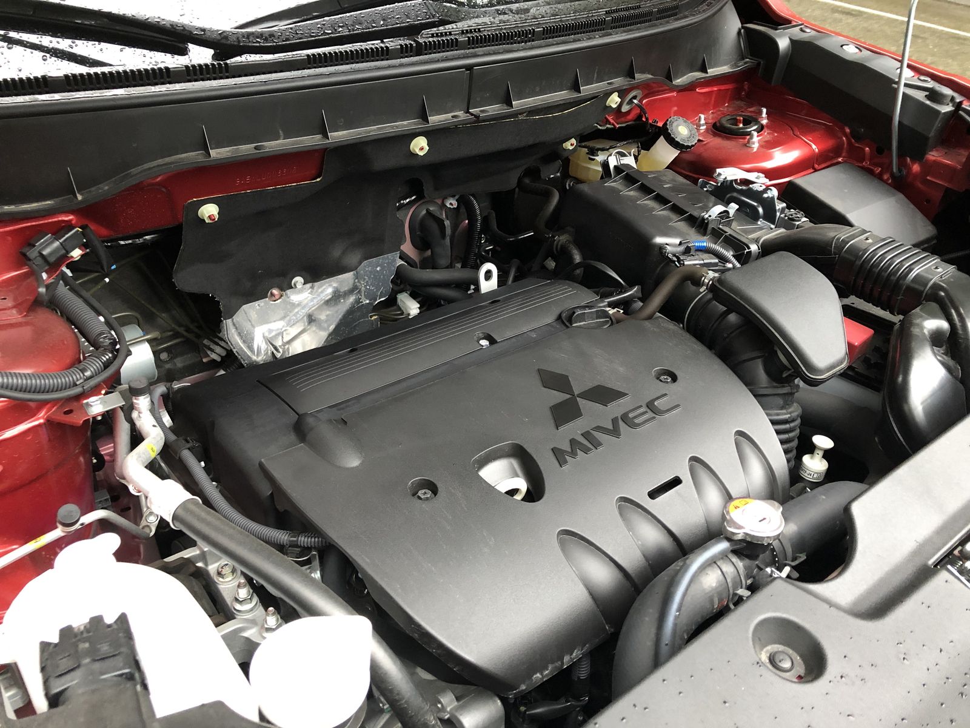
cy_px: 364
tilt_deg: -33.0
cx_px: 485
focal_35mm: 28
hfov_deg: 63.4
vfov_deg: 49.7
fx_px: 785
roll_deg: -5.1
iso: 100
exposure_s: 1/12
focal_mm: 3.99
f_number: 1.8
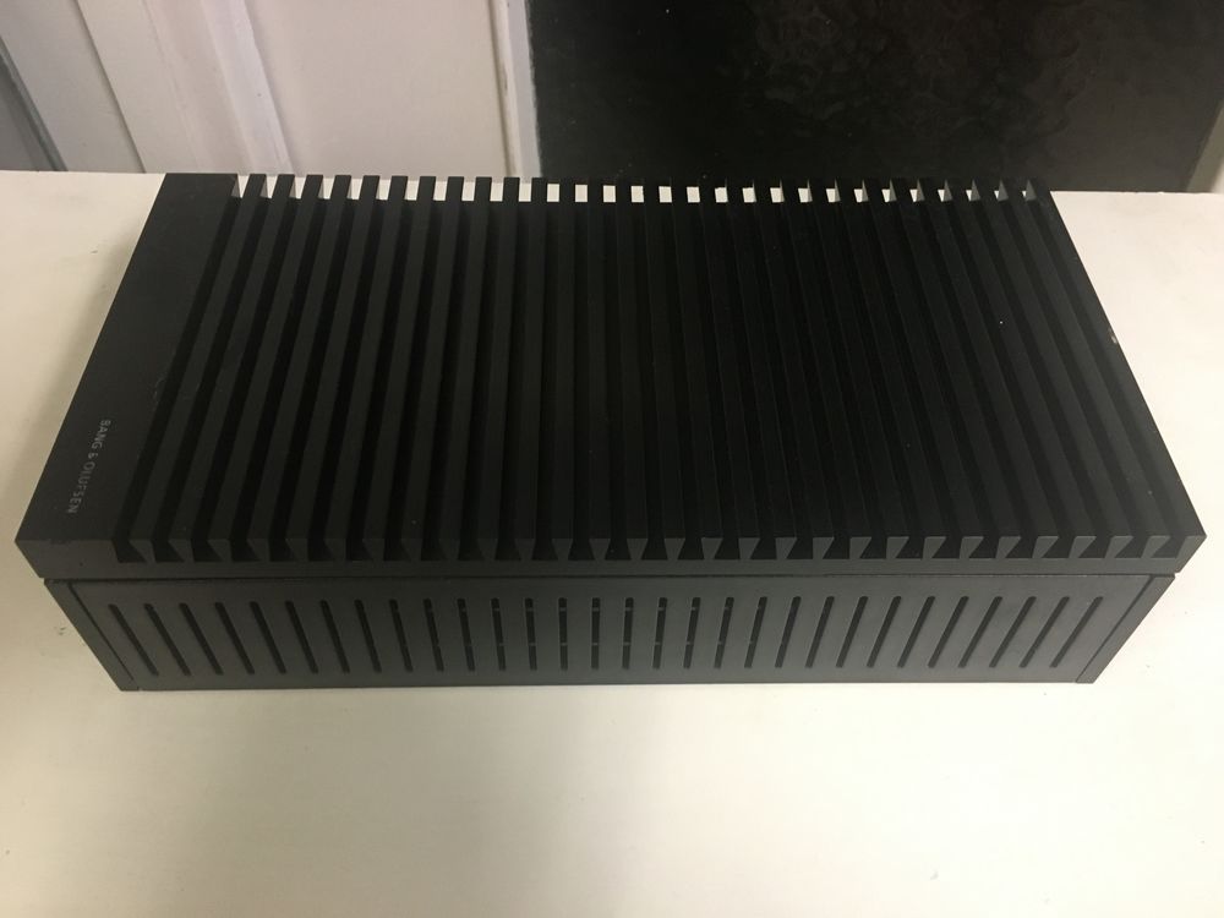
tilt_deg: -48.7
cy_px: 459
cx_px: 612
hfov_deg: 61.7
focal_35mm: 29
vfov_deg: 48.2
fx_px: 1025
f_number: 2.2
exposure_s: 1/20
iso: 200
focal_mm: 4.15
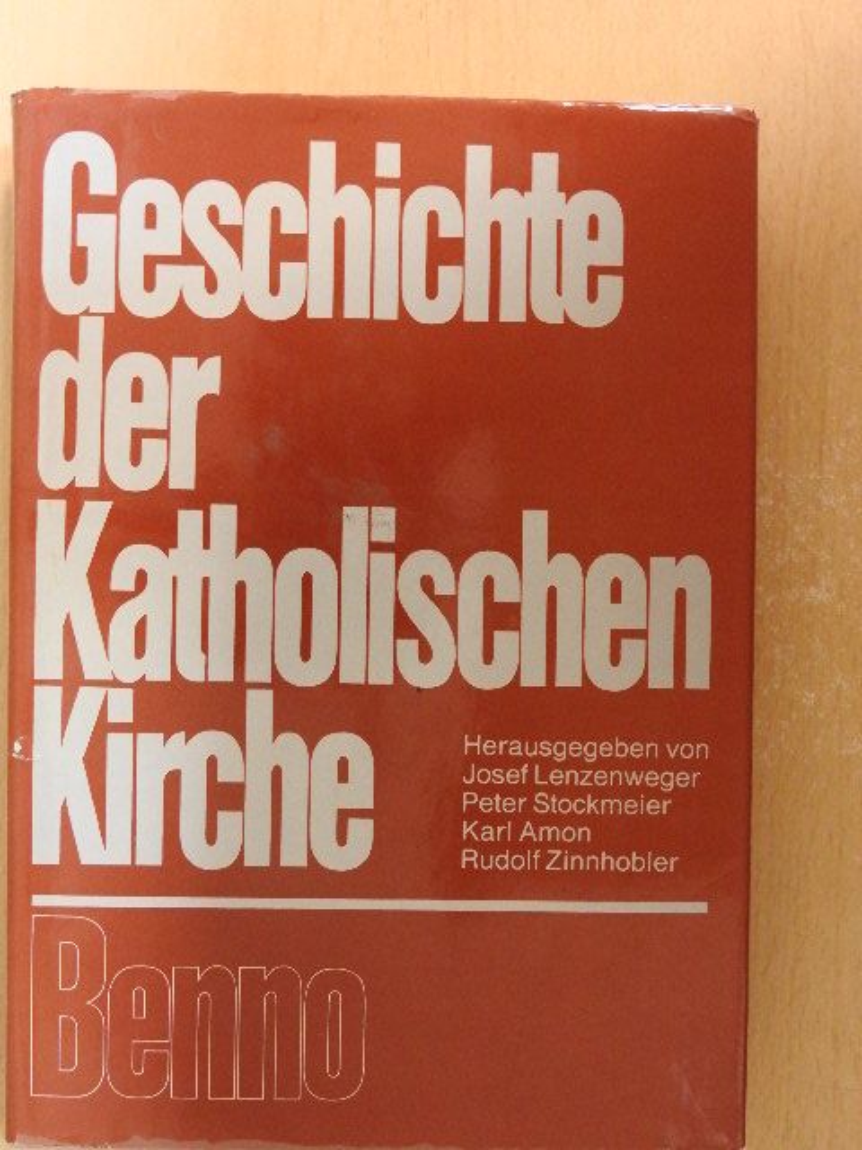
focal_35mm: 55
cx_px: 431
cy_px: 575
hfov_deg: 26.6
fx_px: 1826
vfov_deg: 34.9
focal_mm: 9.9
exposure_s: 1/8
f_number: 4
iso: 640
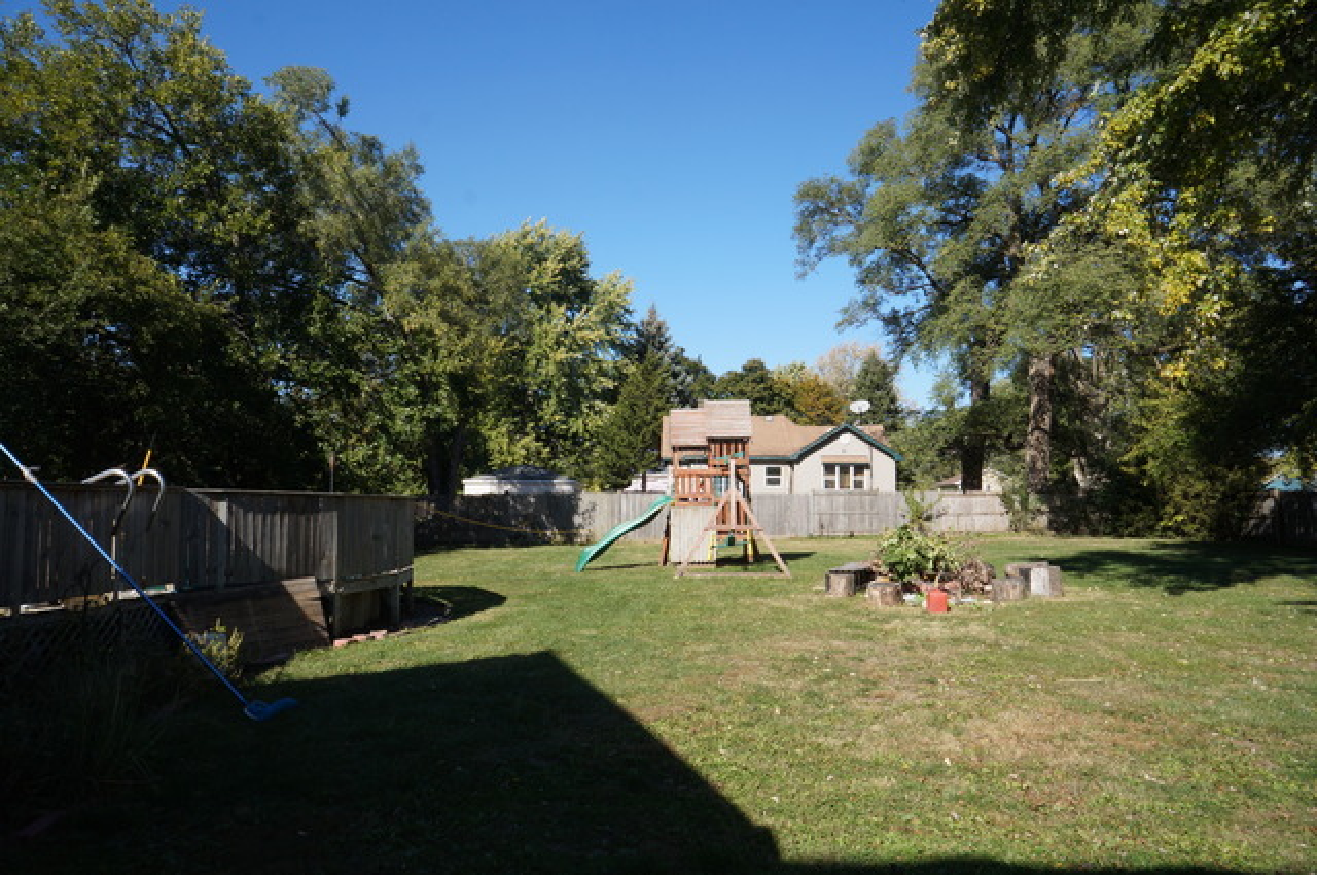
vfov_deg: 53.0
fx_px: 877
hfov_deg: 73.8
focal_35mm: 24
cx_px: 658
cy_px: 438
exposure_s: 1/125
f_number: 14
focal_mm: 16
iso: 200
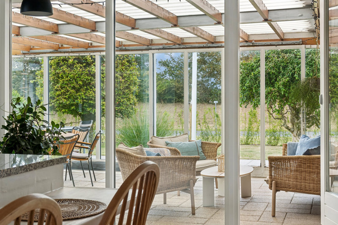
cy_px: 112
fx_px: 507
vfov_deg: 25.0
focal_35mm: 54
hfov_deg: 36.9
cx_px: 169
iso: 200
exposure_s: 1/40
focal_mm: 36
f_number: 8
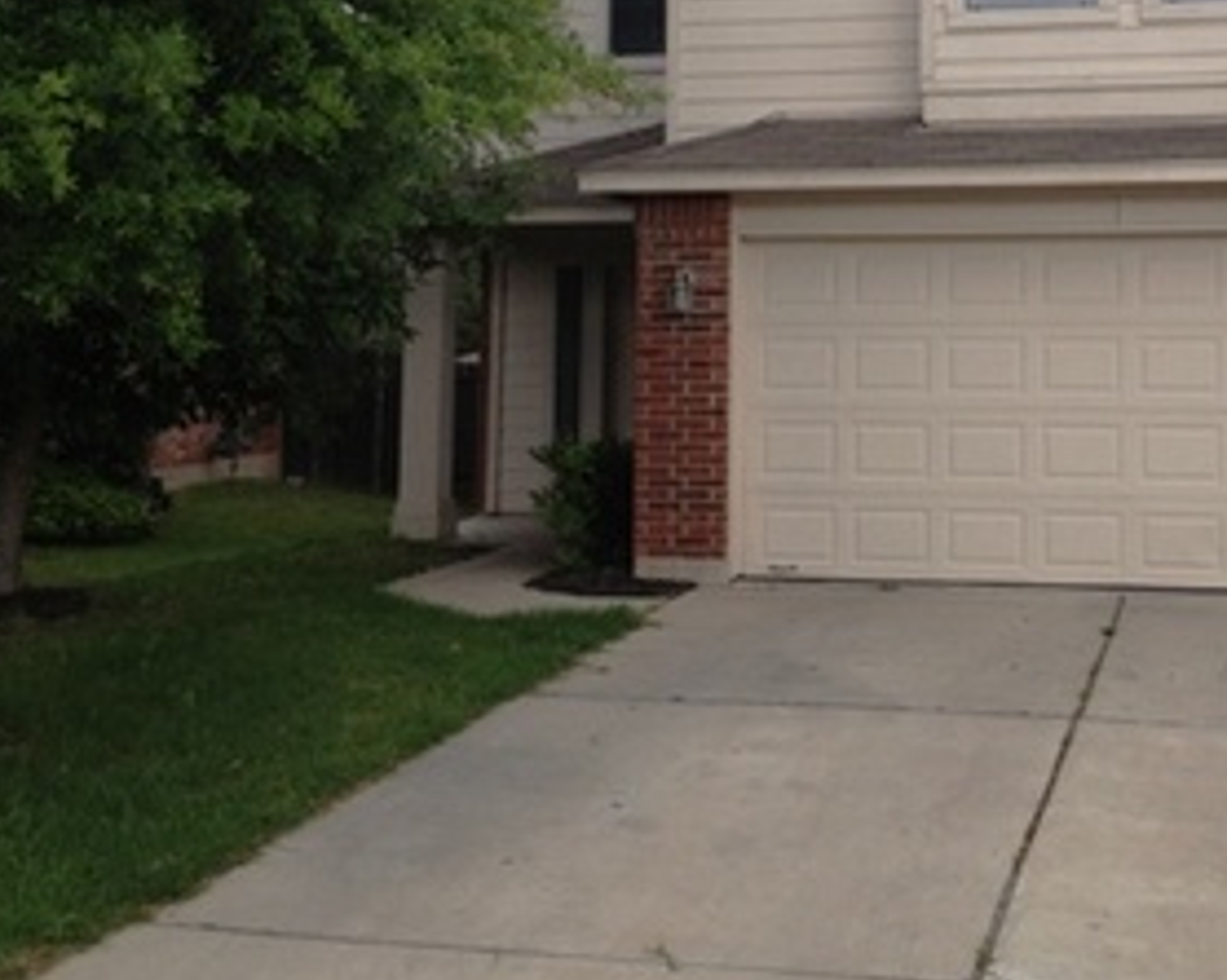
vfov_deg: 23.9
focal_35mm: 63
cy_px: 212
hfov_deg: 29.8
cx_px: 817
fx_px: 2286
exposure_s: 1/736
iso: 50
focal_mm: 4.28
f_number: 2.4
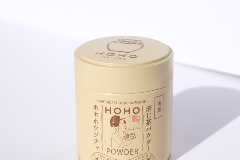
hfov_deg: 20.2
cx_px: 120
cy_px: 94
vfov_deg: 13.6
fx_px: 673
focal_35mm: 101
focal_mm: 44.5
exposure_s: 1/950
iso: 160
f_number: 5.6
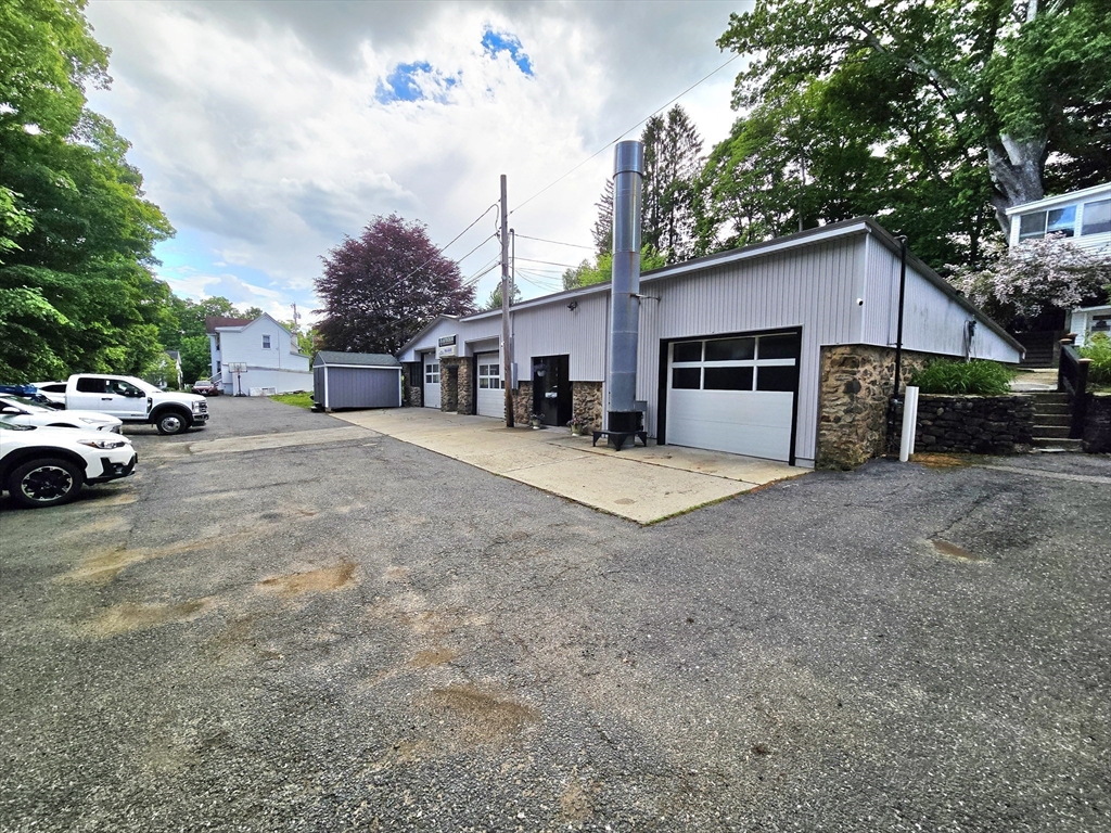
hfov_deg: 106.2
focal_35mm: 13
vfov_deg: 89.9
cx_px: 556
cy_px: 416
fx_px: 417
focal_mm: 2.2
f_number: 2.2
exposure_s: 1/1429
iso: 50
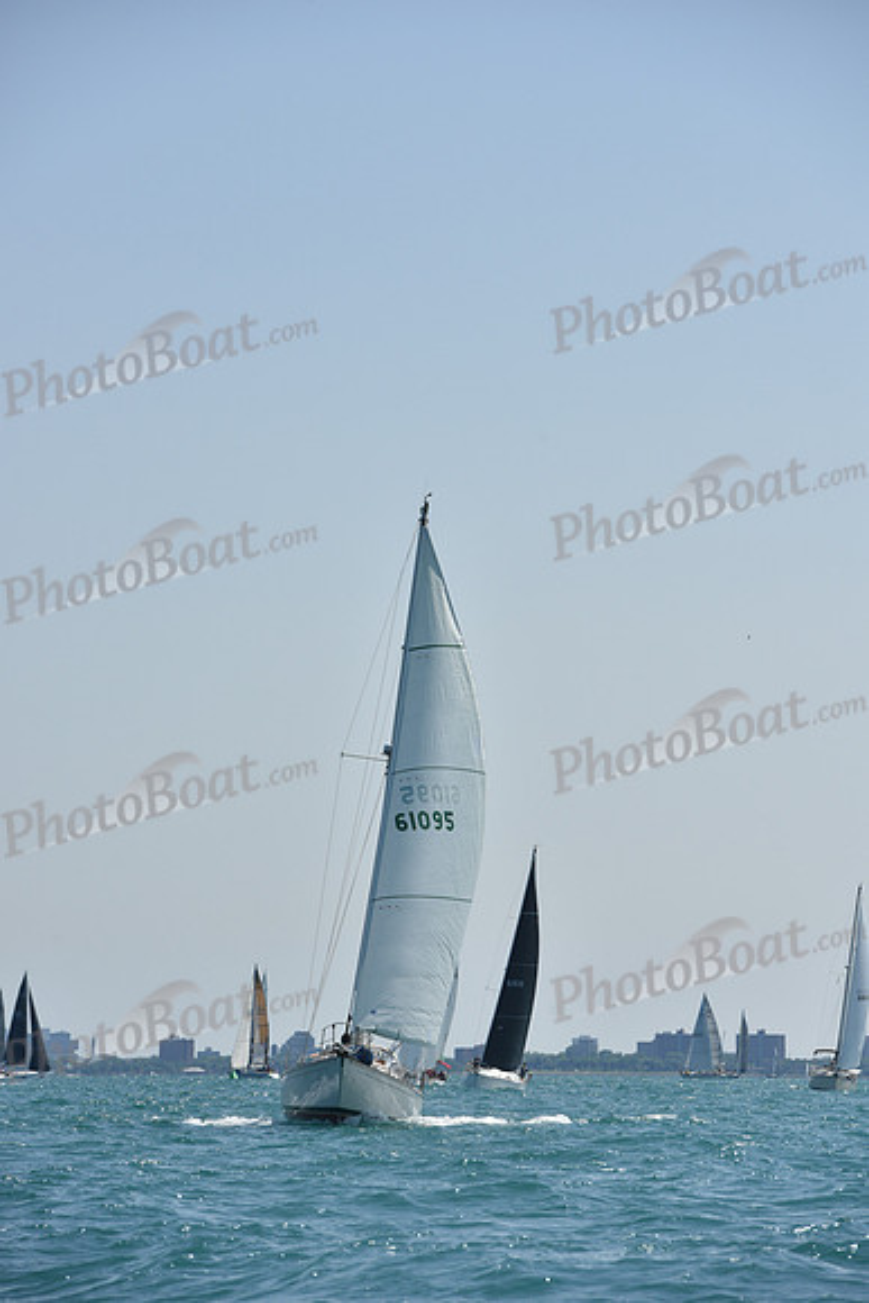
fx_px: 6694
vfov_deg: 11.1
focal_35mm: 185
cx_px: 434
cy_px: 652
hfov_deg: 7.4
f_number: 9
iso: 250
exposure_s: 1/1250
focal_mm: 185
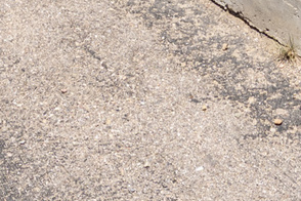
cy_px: -461
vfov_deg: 7.9
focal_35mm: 143
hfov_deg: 14.3
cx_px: 229
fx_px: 1196
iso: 320
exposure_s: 1/800
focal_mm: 20.5
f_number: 11
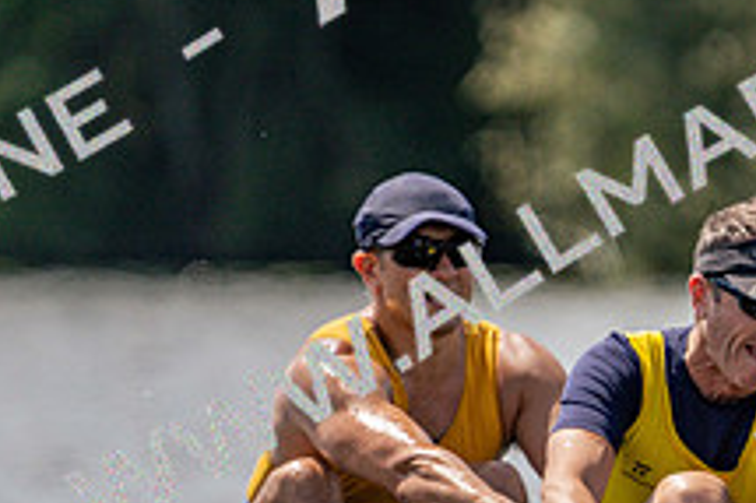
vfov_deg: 0.8
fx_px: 33972
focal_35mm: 1619
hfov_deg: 1.3
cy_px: 540
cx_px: 499
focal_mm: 600
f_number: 6.3
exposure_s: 1/2000
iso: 320
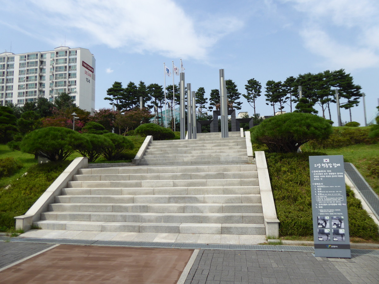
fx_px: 274
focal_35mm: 25
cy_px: 142
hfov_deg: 69.4
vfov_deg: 54.9
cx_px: 190
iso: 100
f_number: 3.3
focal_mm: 4.3
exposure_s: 1/1300
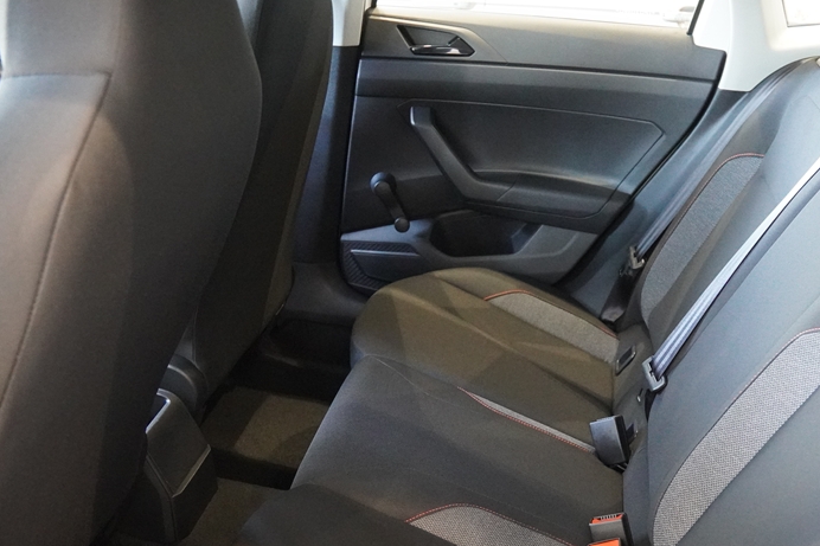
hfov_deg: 50.6
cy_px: 338
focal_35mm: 38
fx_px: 859
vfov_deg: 35.1
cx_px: 498
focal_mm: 17
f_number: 2.8
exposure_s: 1/160
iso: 6400
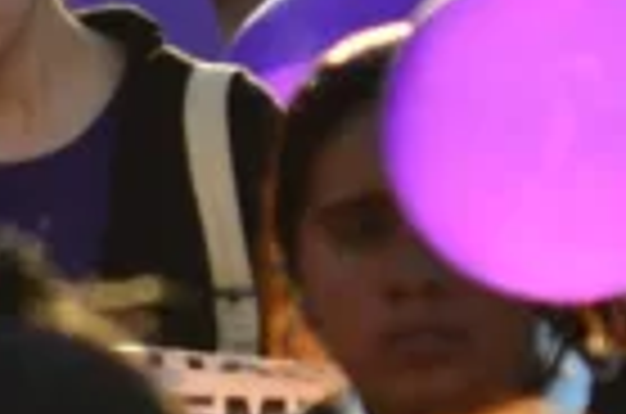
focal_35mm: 2261
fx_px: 39226
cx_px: 1387
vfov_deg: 0.6
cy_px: 74
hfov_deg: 0.9
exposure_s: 1/250
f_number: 5.6
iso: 125
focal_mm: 300
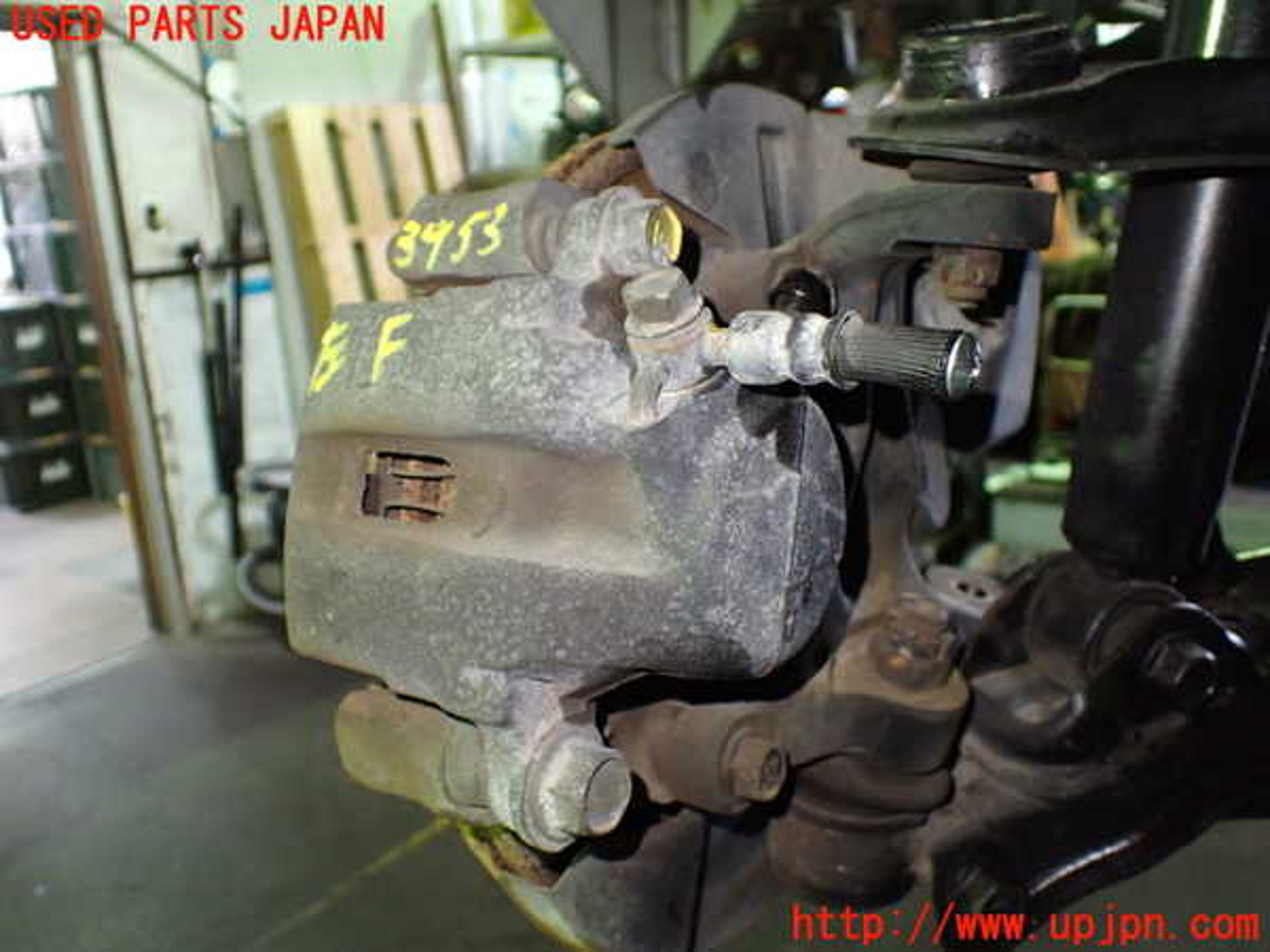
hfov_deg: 60.0
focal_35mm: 30
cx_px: 635
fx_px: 1101
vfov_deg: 46.8
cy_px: 476
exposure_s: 1/30
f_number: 2.3
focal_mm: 5.4
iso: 800
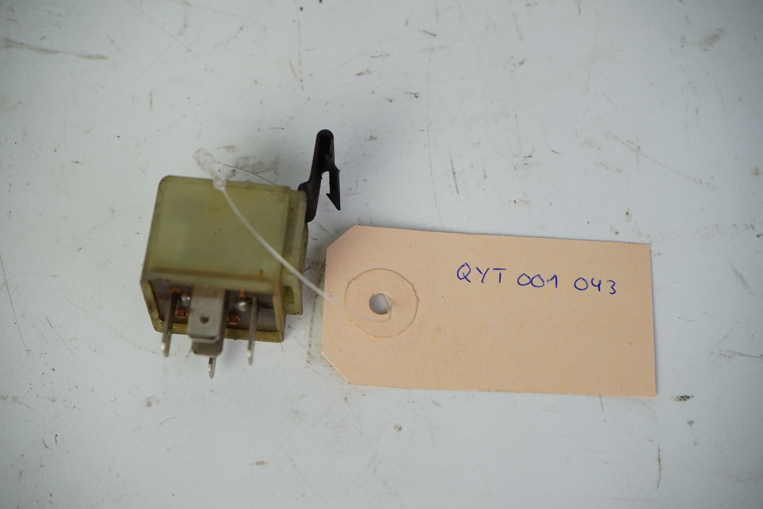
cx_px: 382
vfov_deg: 19.5
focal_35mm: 70
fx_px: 1483
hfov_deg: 28.8
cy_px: 254
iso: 200
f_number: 8
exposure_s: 1/160
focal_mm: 70
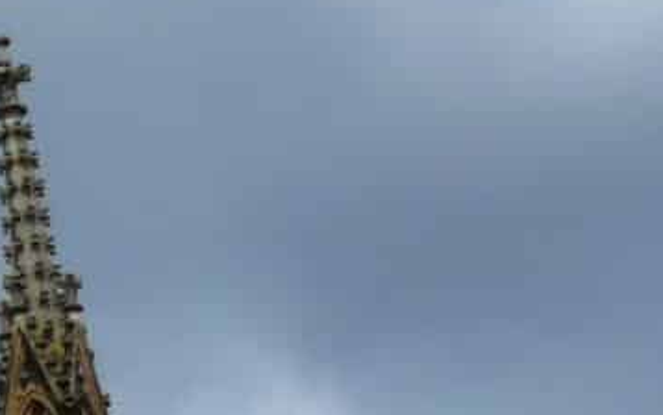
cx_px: -1520
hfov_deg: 6.9
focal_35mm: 265
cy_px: 1075
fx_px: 4790
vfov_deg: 4.8
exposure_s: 1/500
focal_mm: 7.4
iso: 100
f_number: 6.3
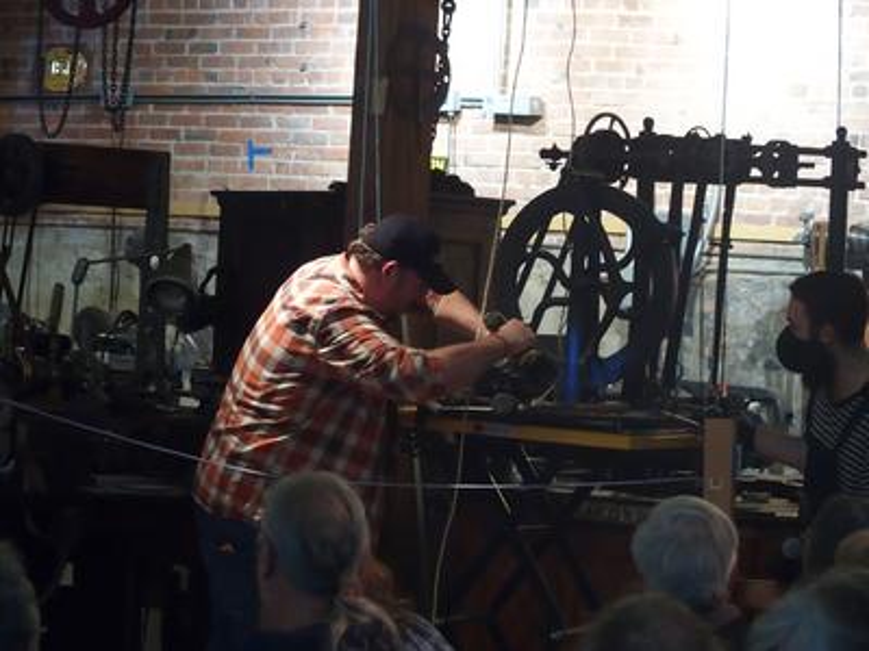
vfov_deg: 13.2
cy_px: 326
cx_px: 434
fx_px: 2812
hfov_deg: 17.6
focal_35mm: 112
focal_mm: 24
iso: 1000
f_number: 2.8
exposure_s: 1/25
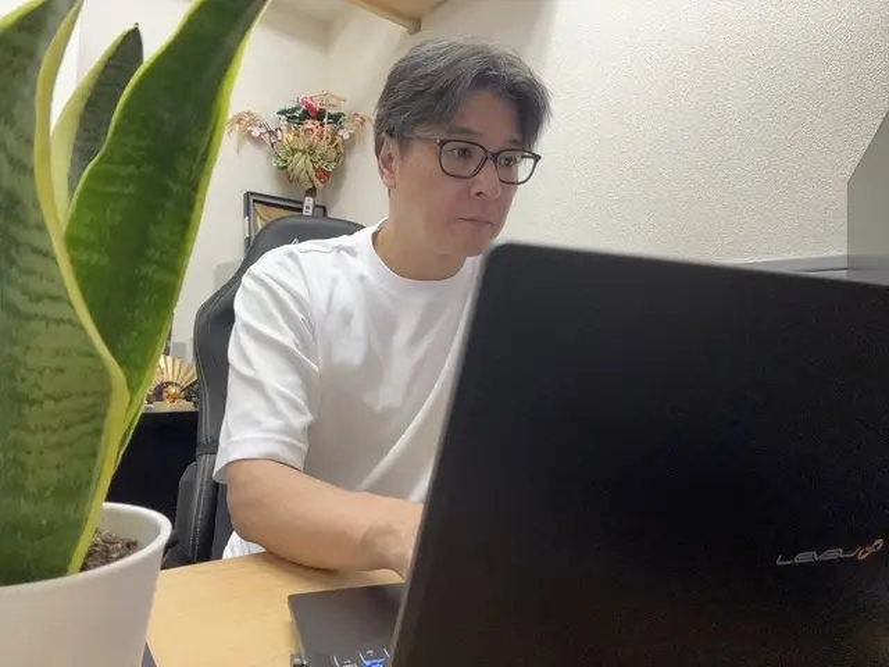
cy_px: 334
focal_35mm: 23
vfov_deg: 58.9
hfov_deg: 73.9
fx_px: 591
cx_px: 444
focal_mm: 2.69
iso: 125
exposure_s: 1/50
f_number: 1.9
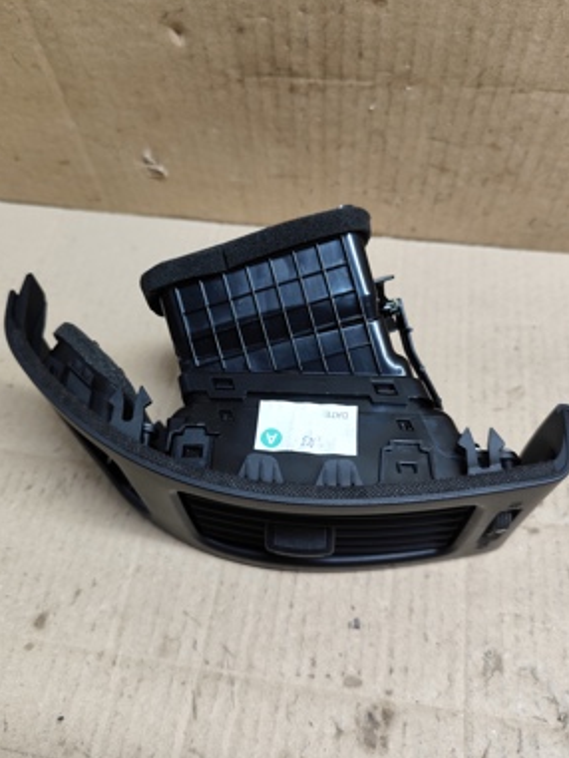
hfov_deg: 48.3
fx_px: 635
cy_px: 364
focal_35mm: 29
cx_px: 284
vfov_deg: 61.6
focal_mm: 6.19
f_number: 1.65
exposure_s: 1/100
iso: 320
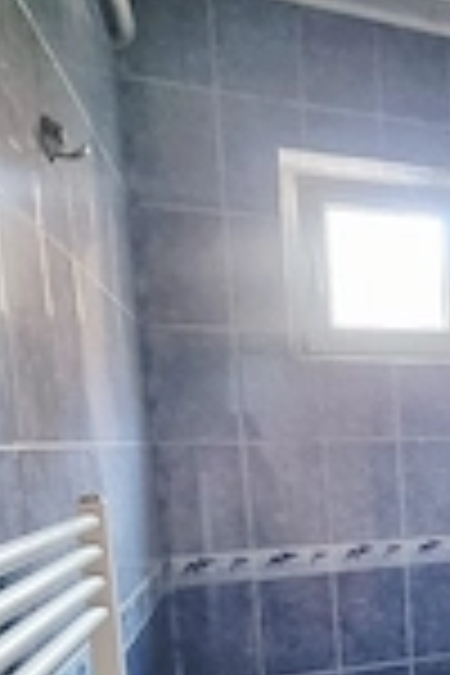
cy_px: 490
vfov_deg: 51.3
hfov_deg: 28.2
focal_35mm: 36
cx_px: 626
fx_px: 675
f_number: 2.2
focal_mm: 2.2
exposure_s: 1/33
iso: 640
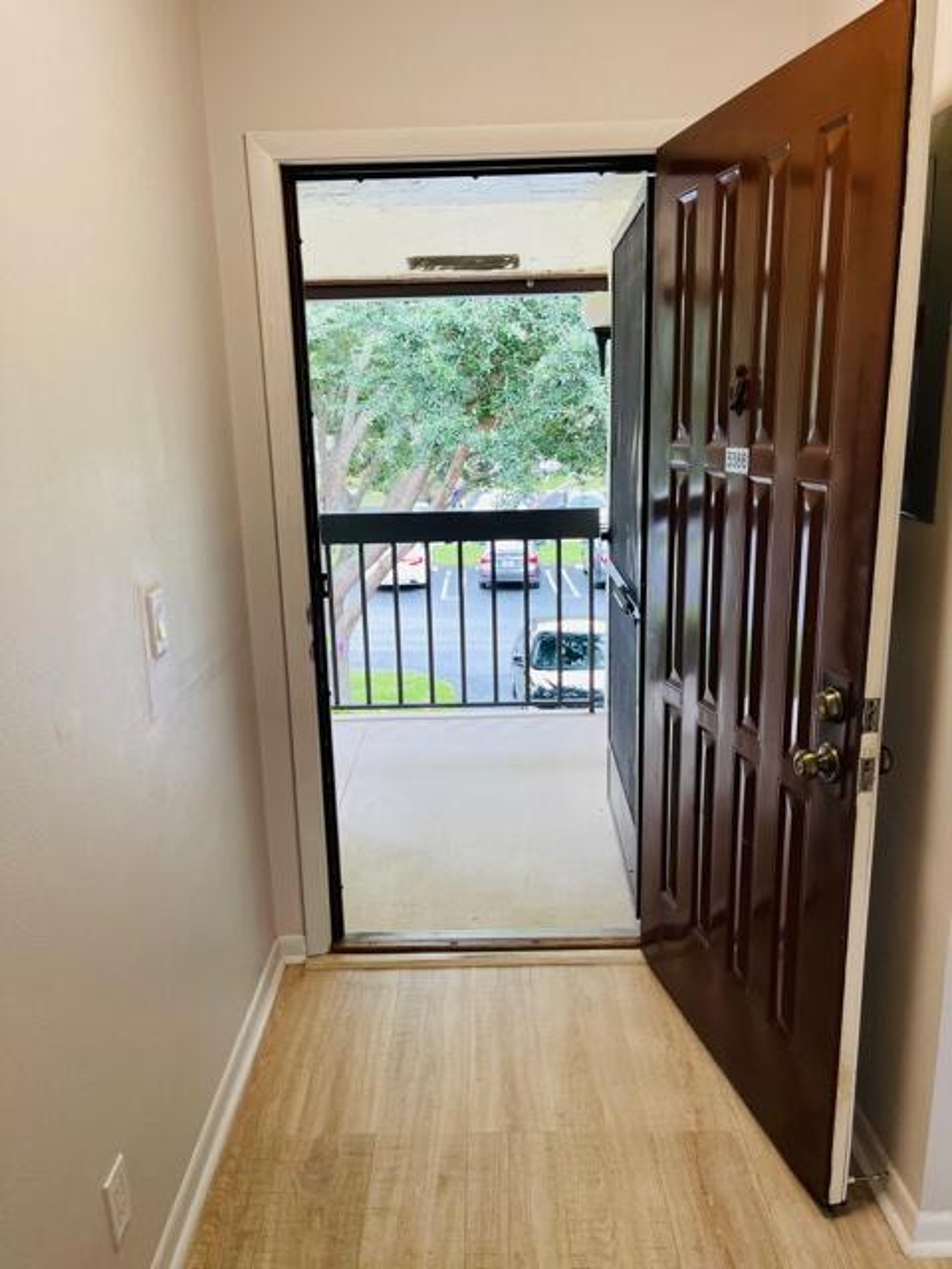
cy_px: 634
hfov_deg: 53.1
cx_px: 476
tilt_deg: -13.7
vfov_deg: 67.3
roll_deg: +1.4
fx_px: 953
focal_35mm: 26
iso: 64
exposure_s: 1/120
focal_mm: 5.1
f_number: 1.6
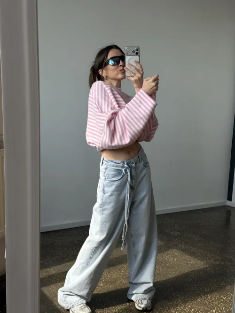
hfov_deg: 30.3
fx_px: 435
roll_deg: -2.0
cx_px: 118
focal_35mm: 48
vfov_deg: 39.7
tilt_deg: -17.5
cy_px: 156
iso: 64
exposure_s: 1/794
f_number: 1.78
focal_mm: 6.76
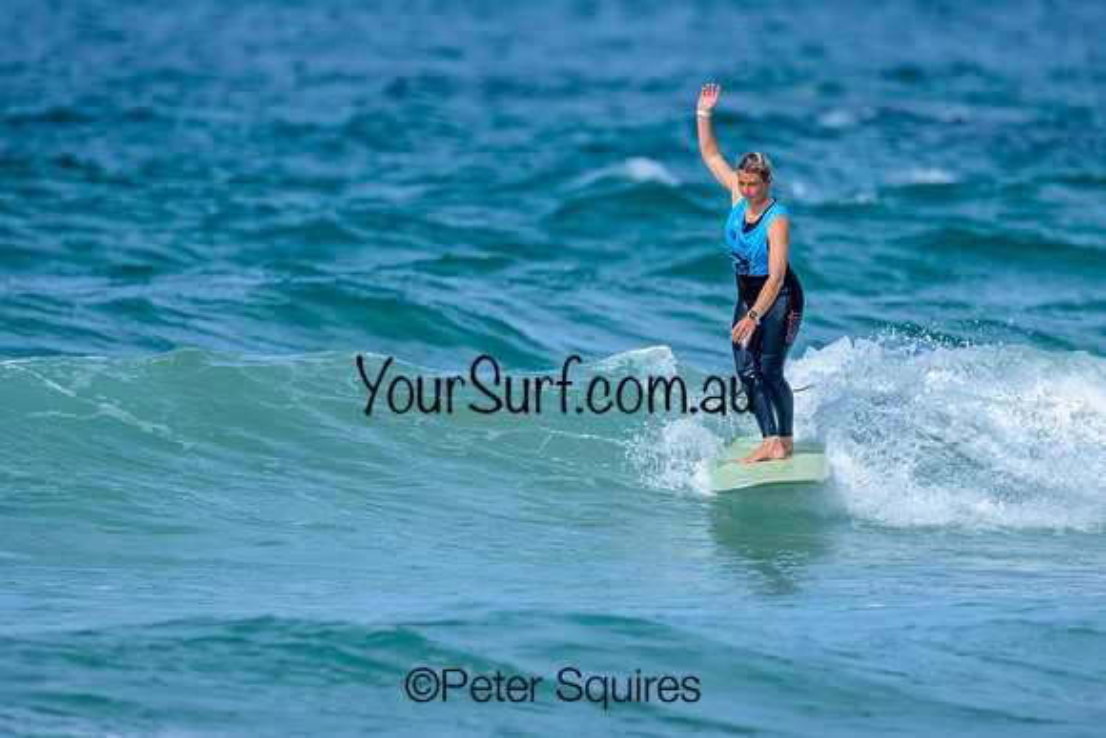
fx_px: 33800
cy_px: 385
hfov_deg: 1.9
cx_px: 621
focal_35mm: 1100
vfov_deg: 1.3
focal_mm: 800
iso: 250
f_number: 6.3
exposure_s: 1/2000
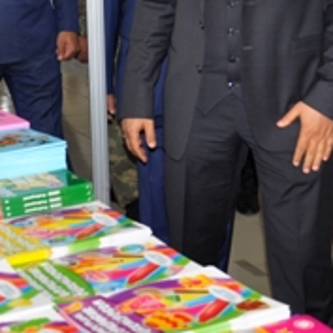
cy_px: -24
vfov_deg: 17.5
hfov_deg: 18.0
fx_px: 1051
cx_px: 132
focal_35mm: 97
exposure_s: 1/60
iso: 320
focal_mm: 21
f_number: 3.8
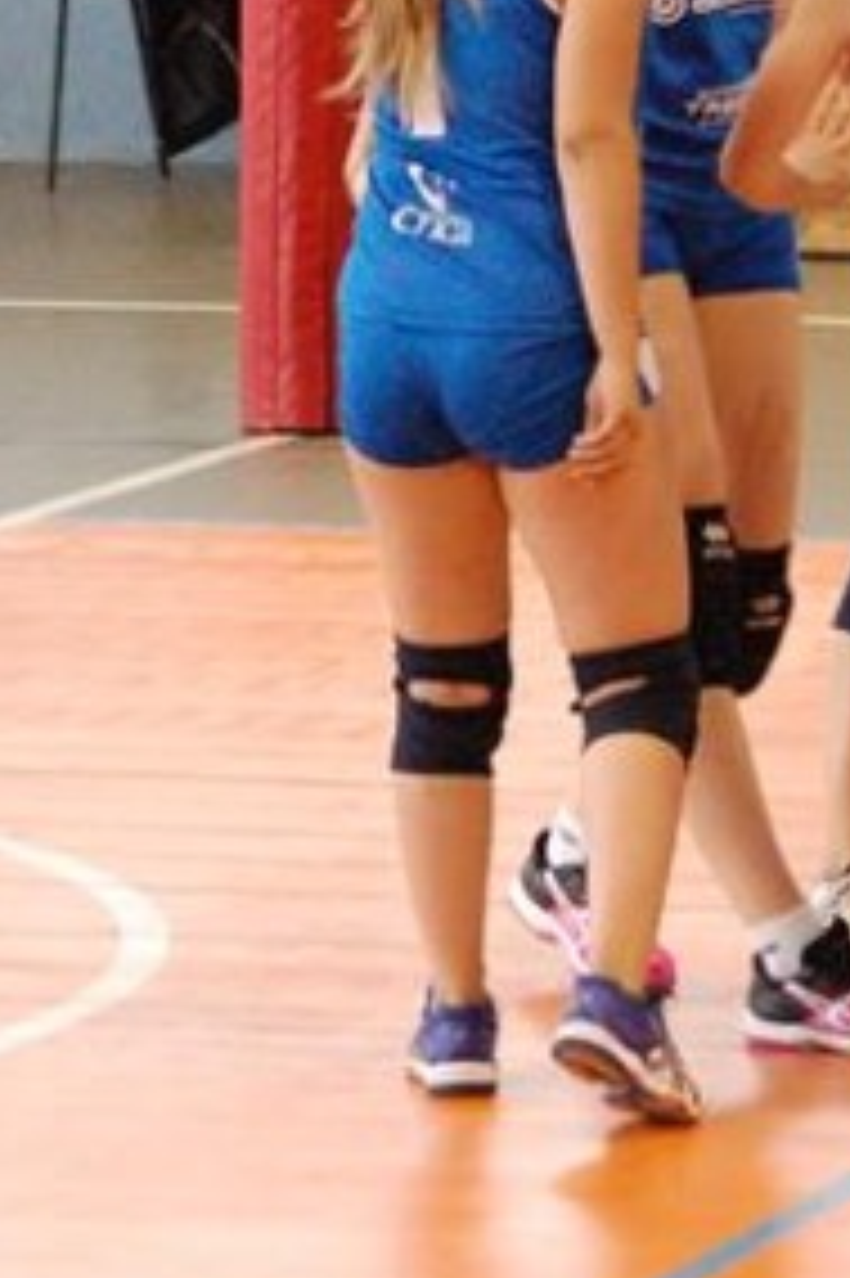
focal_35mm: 333
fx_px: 11807
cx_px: 621
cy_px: 306
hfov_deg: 4.1
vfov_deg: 6.2
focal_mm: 90
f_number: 4.8
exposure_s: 1/125
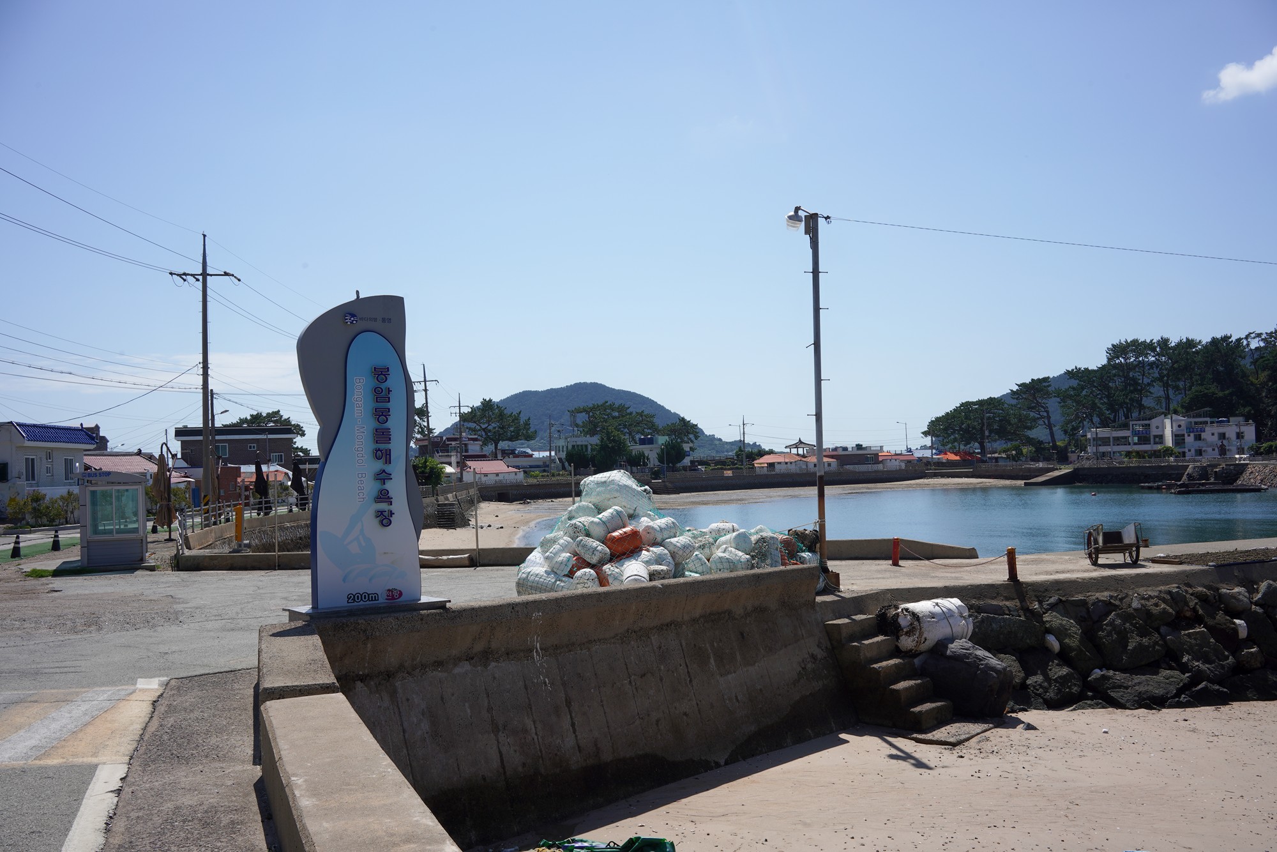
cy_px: 426
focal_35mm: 35
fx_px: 1242
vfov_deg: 37.9
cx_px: 638
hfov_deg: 54.4
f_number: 16
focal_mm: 35
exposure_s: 1/125
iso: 100
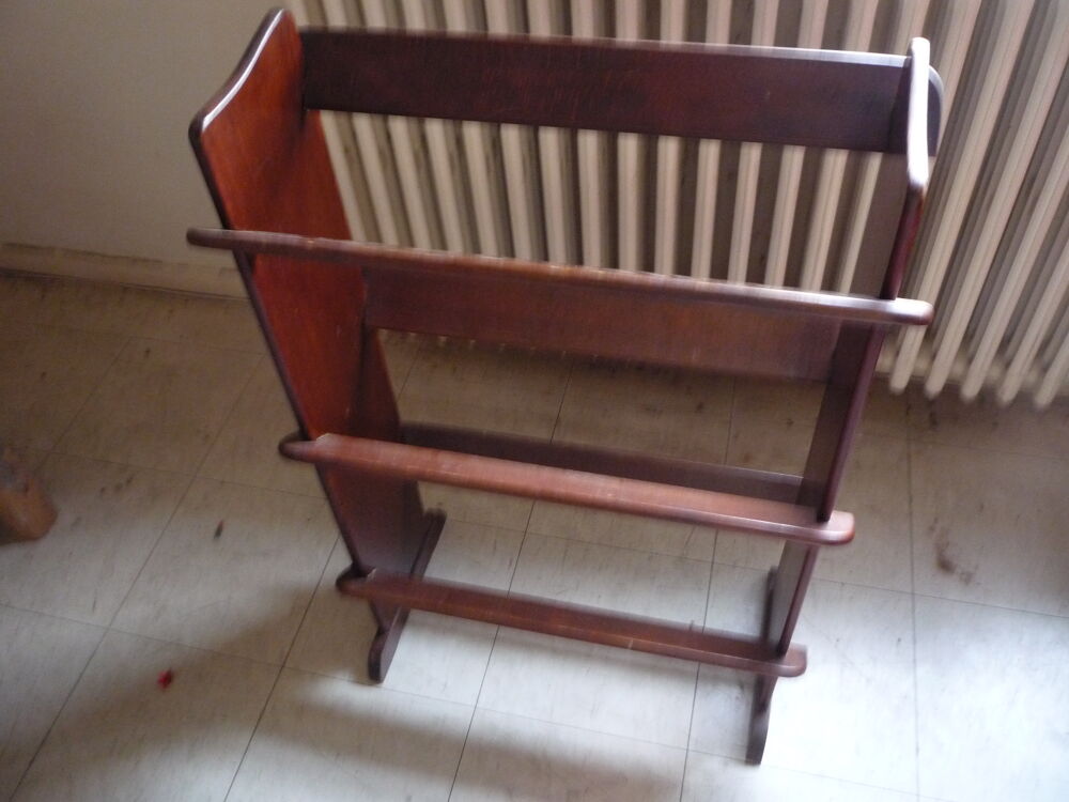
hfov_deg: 60.0
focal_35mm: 30
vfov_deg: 46.8
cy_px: 401
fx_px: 926
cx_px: 534
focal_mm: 5.2
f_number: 3.3
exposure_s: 1/8
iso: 400
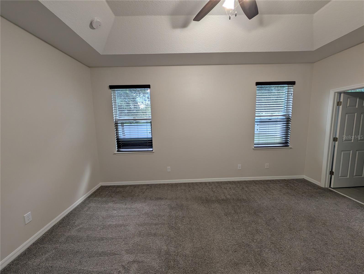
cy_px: 137
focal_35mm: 12
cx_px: 182
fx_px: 126
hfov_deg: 110.5
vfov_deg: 94.6
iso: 69
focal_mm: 2.02
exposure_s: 1/120
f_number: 1.7
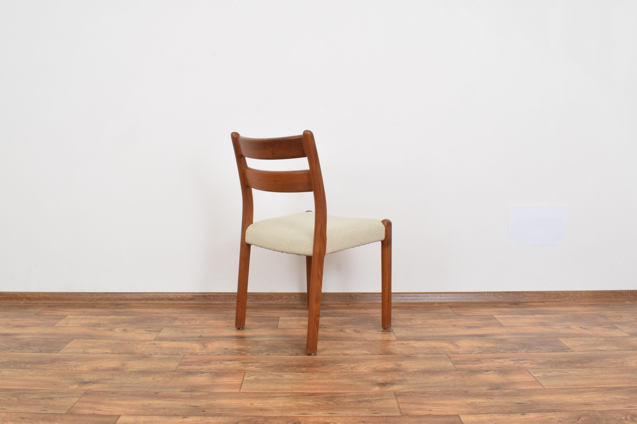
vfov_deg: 41.7
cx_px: 318
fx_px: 557
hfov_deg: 59.5
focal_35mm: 32
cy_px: 212
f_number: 25
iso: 100
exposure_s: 4
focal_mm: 21
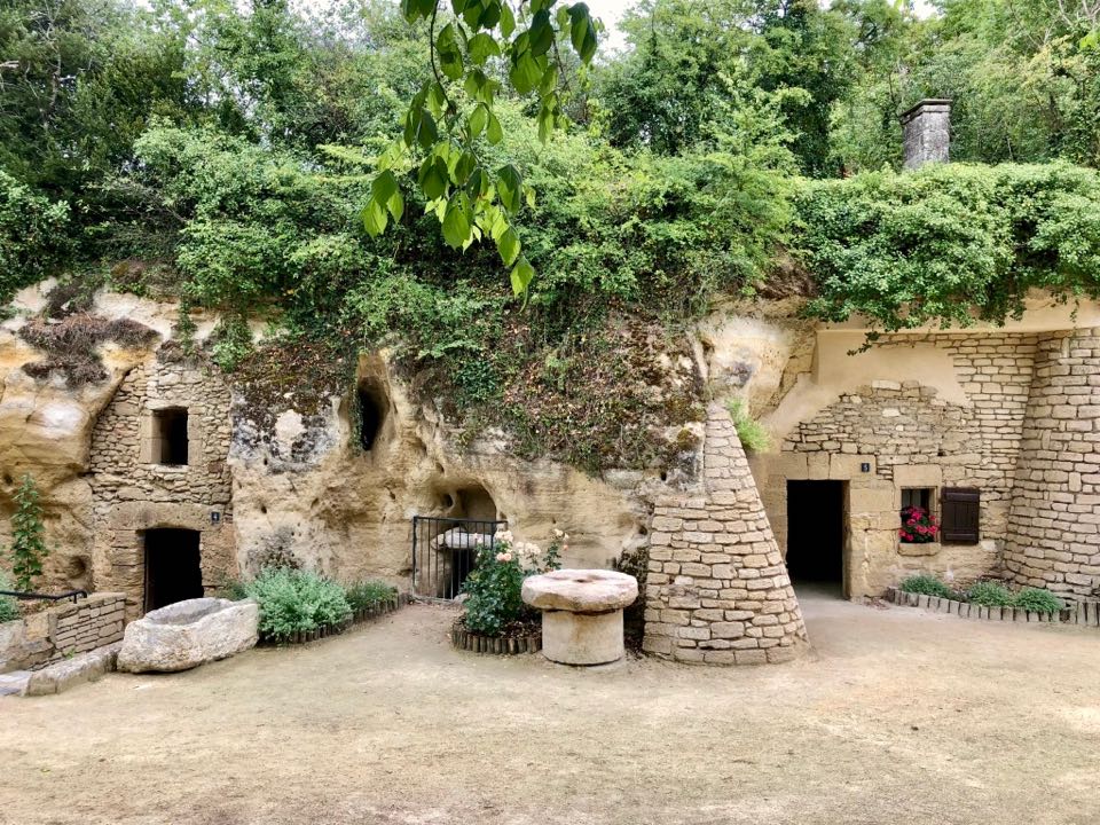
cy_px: 412
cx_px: 550
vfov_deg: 49.7
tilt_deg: +0.9
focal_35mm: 28
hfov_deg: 63.4
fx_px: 890
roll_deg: -0.7
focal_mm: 3.99
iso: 20
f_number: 1.8
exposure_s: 1/296
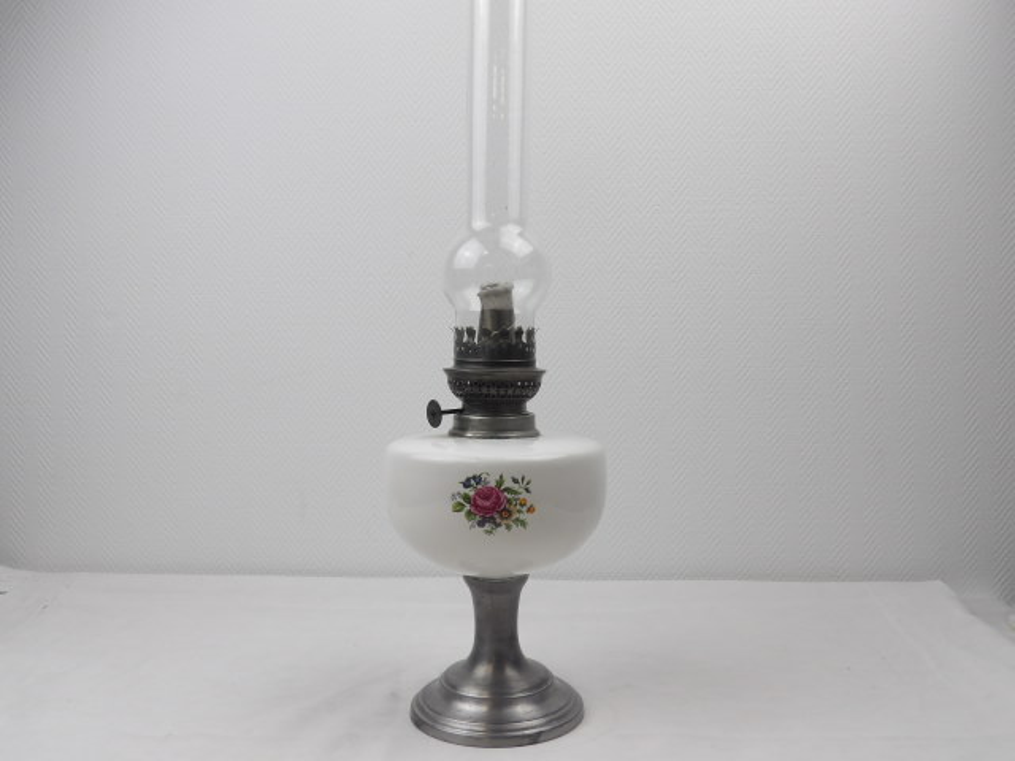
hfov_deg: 55.4
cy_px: 380
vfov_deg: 42.9
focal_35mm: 33
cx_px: 508
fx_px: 968
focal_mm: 5.9
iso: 100
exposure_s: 1/65
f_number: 3.6
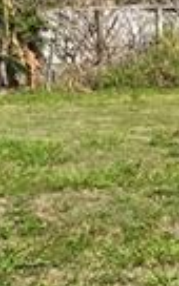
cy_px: 27
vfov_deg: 11.3
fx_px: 1436
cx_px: 855
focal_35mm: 184
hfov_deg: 5.6
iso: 12
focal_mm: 6.3
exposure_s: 1/1132
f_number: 1.7
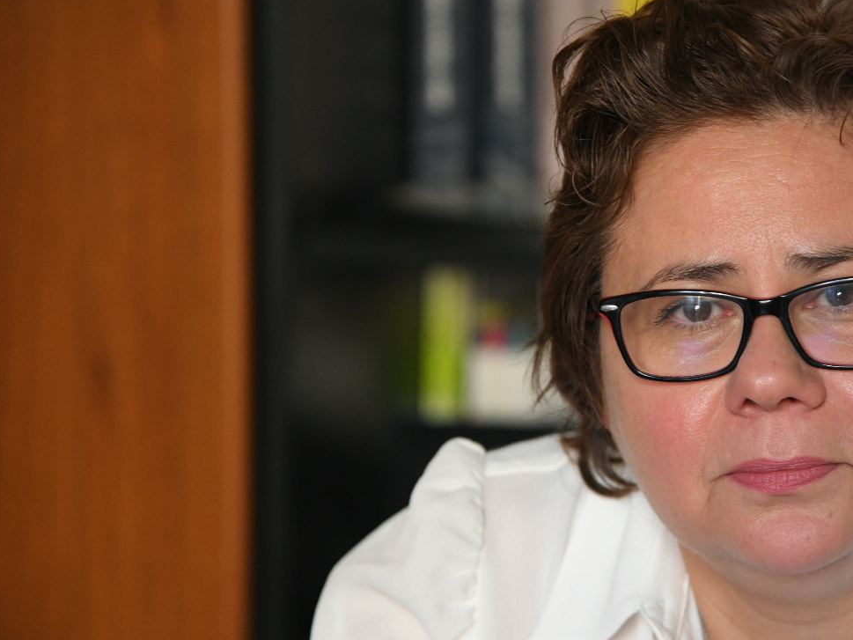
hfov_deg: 10.9
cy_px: 327
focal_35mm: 180
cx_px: 693
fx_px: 4436
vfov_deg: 8.3
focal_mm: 112
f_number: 4
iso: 2000
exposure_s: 1/200
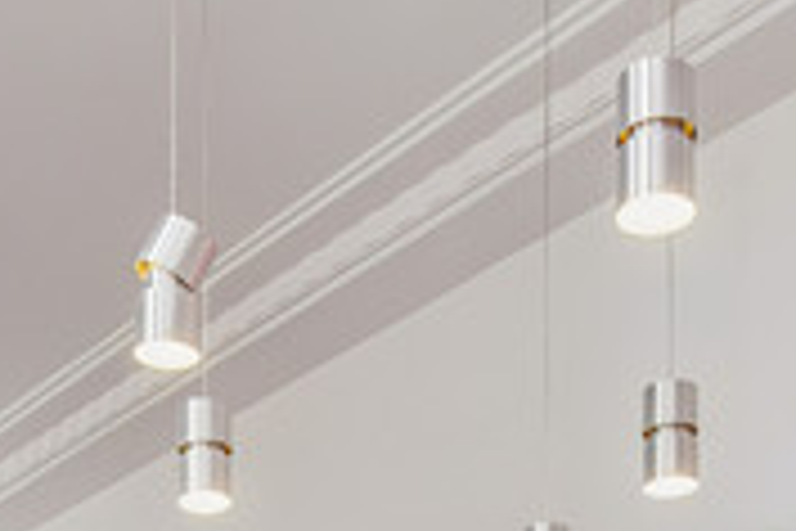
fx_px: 1791
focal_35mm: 81
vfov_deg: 13.5
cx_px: 261
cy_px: 1172
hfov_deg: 24.9
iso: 2500
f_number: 6.3
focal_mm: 14
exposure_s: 1/200
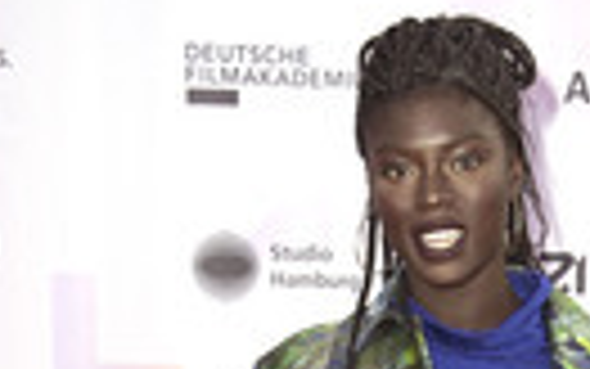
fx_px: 2397
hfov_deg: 14.0
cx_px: 450
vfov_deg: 8.2
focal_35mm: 149
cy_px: 832
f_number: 5.6
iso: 250
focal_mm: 48
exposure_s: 1/200
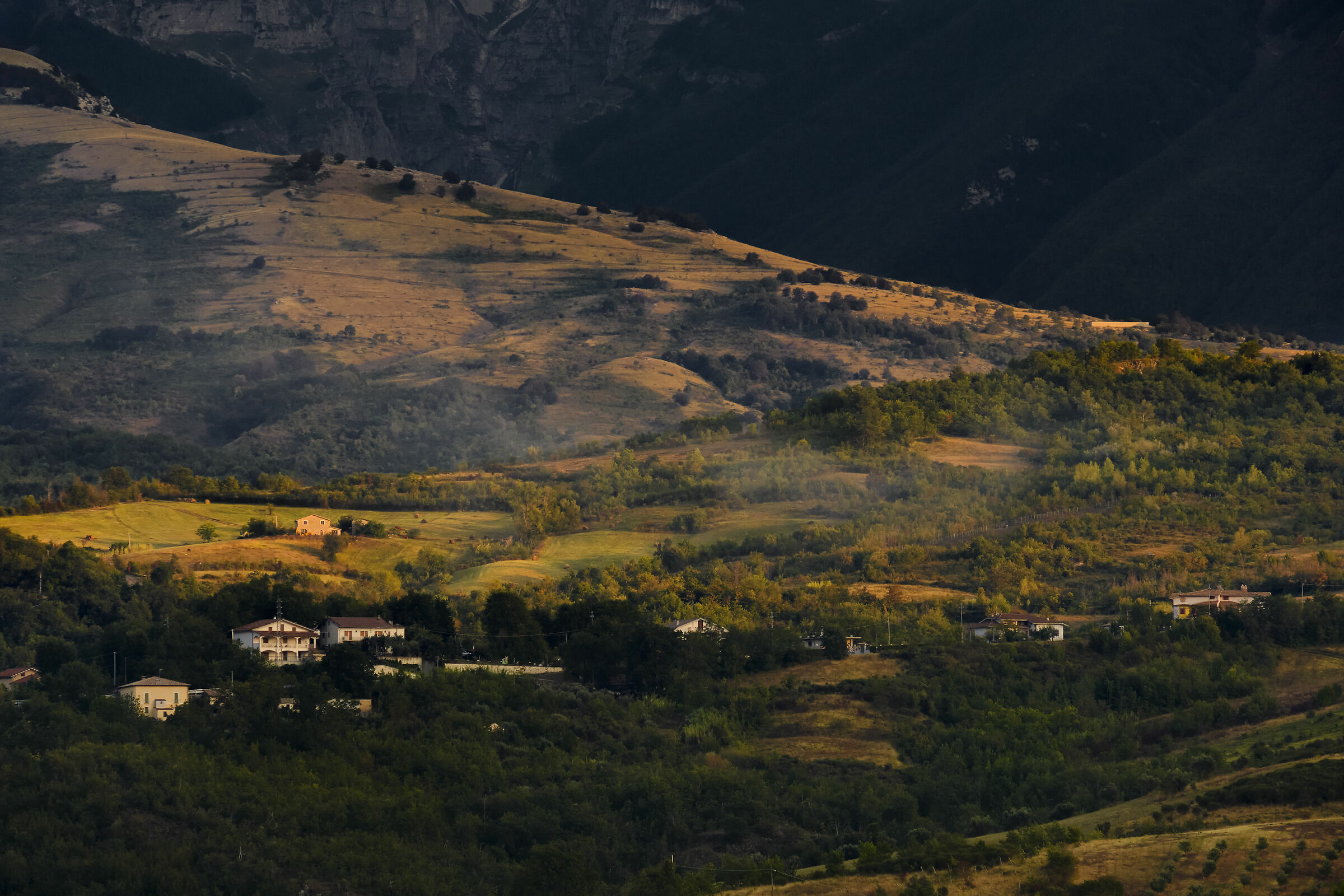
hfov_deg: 6.0
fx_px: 12879
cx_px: 672
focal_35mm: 345
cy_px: 448
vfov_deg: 4.0
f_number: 10
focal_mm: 230
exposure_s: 1/200
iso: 1000
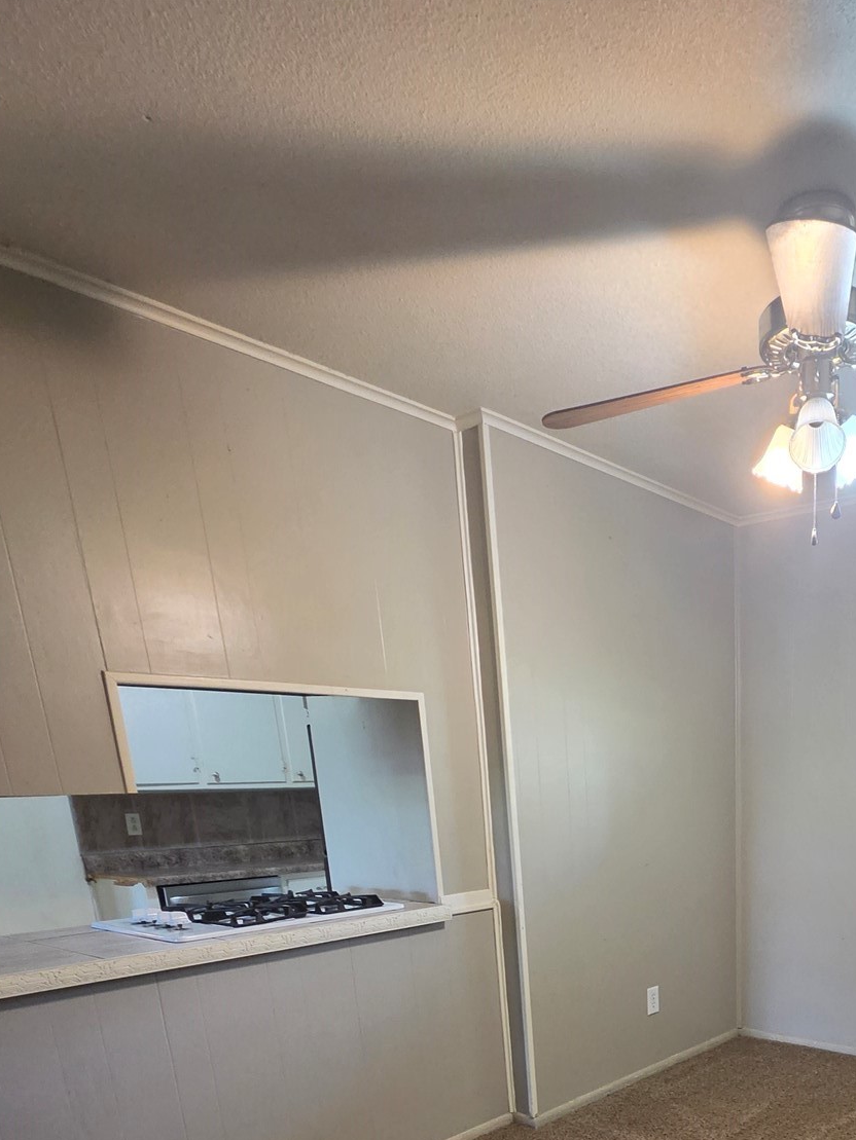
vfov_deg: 59.6
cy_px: 1047
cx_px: 697
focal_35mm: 24
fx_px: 791
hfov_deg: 52.8
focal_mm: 2.2
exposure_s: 1/60
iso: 500
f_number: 2.2
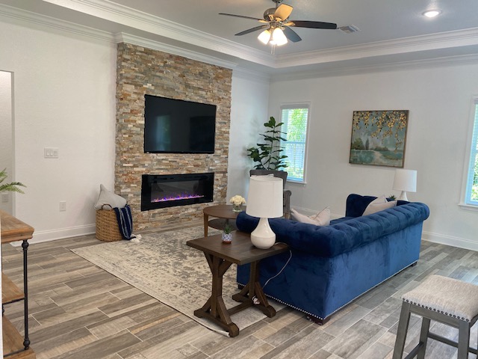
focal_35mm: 26
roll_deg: -3.1
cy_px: 180
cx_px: 239
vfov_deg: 53.1
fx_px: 359
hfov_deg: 67.3
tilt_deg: -6.0
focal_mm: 4.25
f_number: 1.8
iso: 125
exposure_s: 1/120
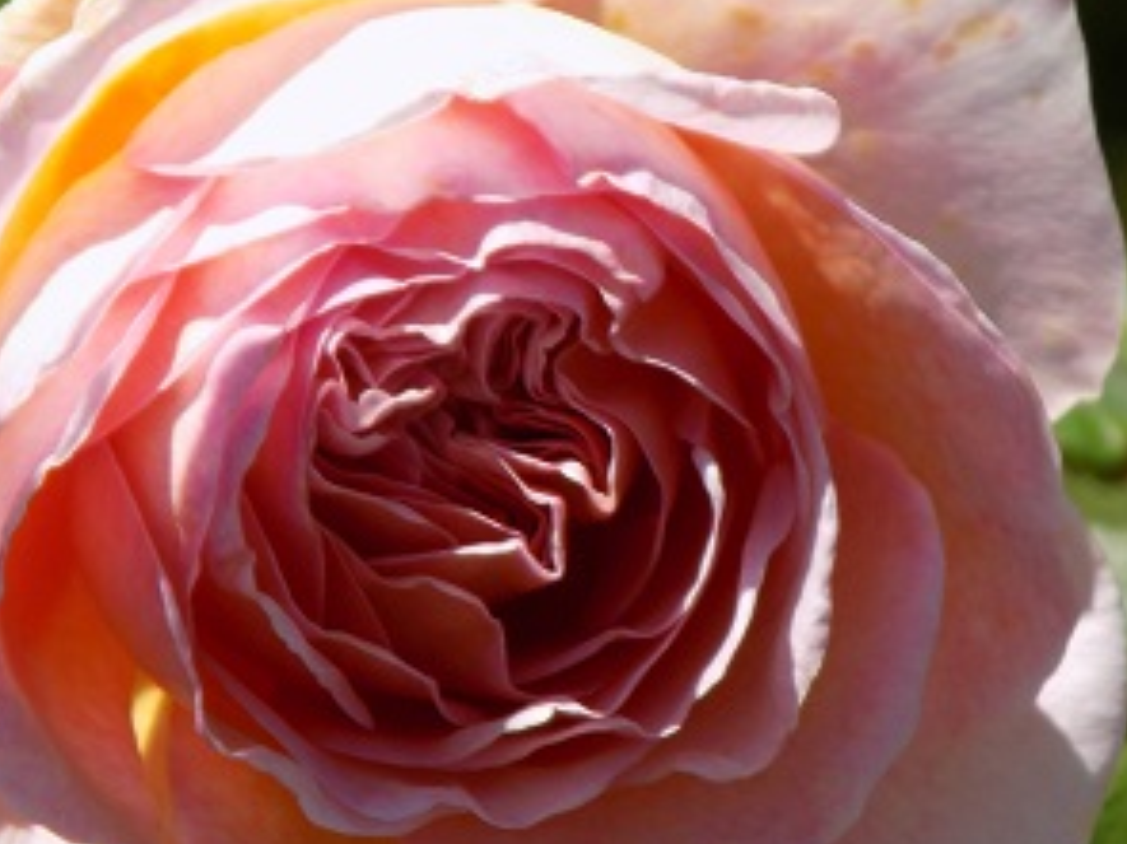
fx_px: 28443
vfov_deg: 1.7
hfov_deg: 2.3
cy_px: 363
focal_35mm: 874
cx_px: 676
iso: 80
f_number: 5.9
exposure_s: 1/320
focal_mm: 95.4
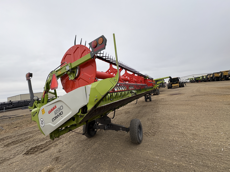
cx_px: 115
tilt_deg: +9.4
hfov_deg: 102.1
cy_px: 86
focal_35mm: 14
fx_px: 93
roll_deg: +11.5
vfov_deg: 85.7
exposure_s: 1/529
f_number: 2.2
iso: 40
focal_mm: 2.22
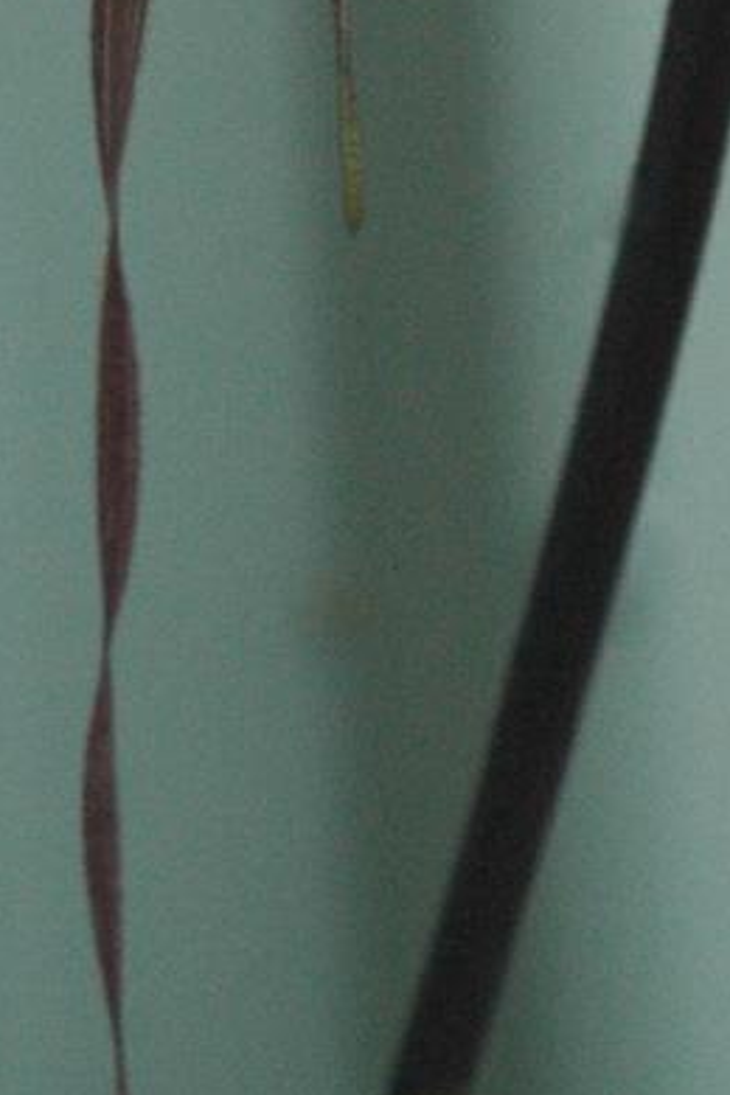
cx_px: 616
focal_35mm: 413
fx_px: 12571
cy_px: -104
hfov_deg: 3.3
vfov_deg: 5.0
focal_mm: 105
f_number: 8
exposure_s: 1/250
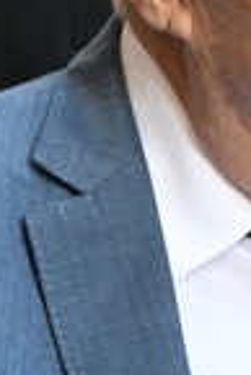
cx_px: 173
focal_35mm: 242
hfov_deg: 5.7
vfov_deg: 8.4
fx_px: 2525
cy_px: 420
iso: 1250
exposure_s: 1/200
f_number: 6.3
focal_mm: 34
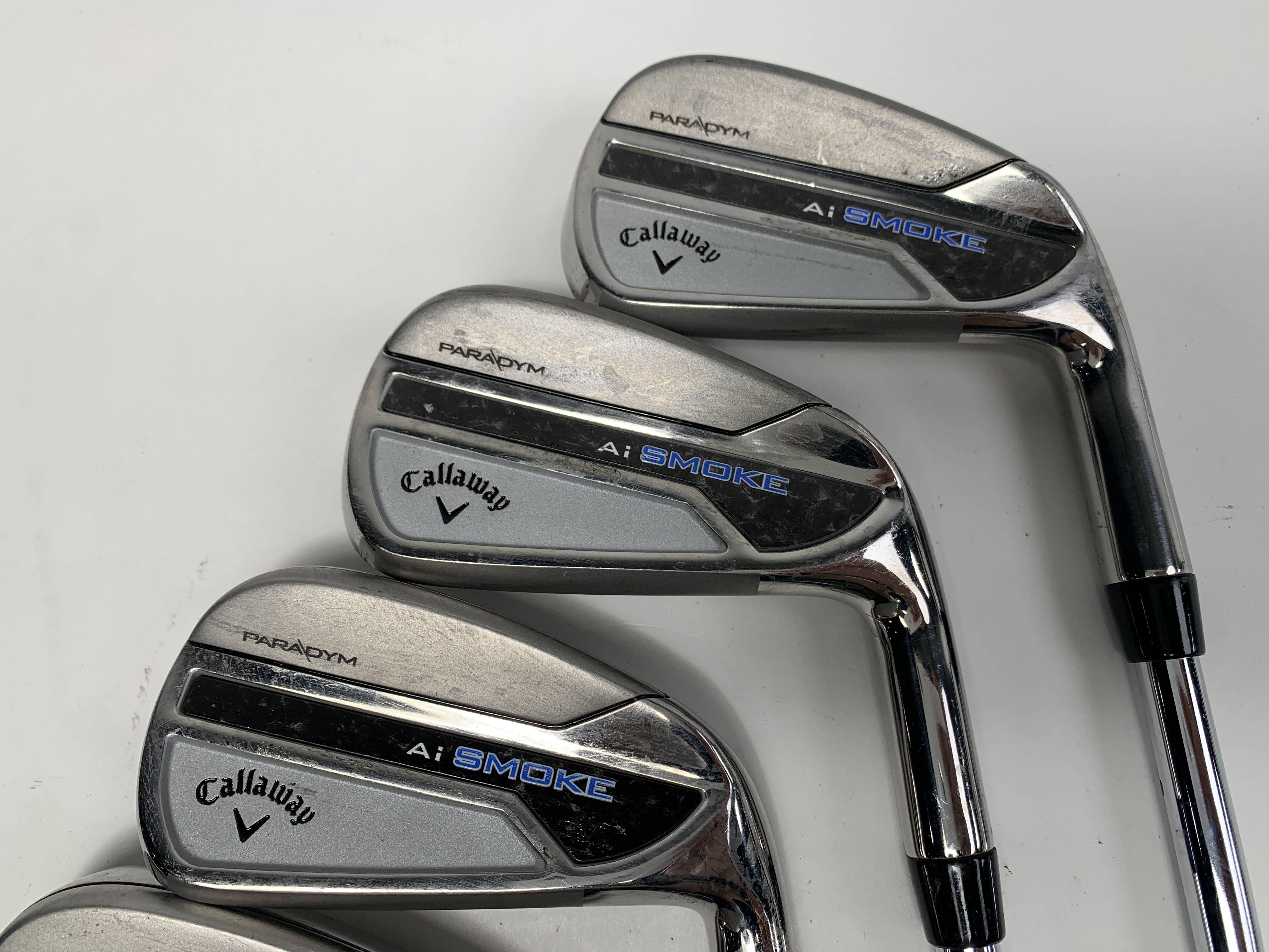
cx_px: 634
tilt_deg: -76.4
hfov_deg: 67.3
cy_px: 476
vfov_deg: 53.1
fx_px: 953
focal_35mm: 26
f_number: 1.8
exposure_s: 1/255
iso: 25
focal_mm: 4.25
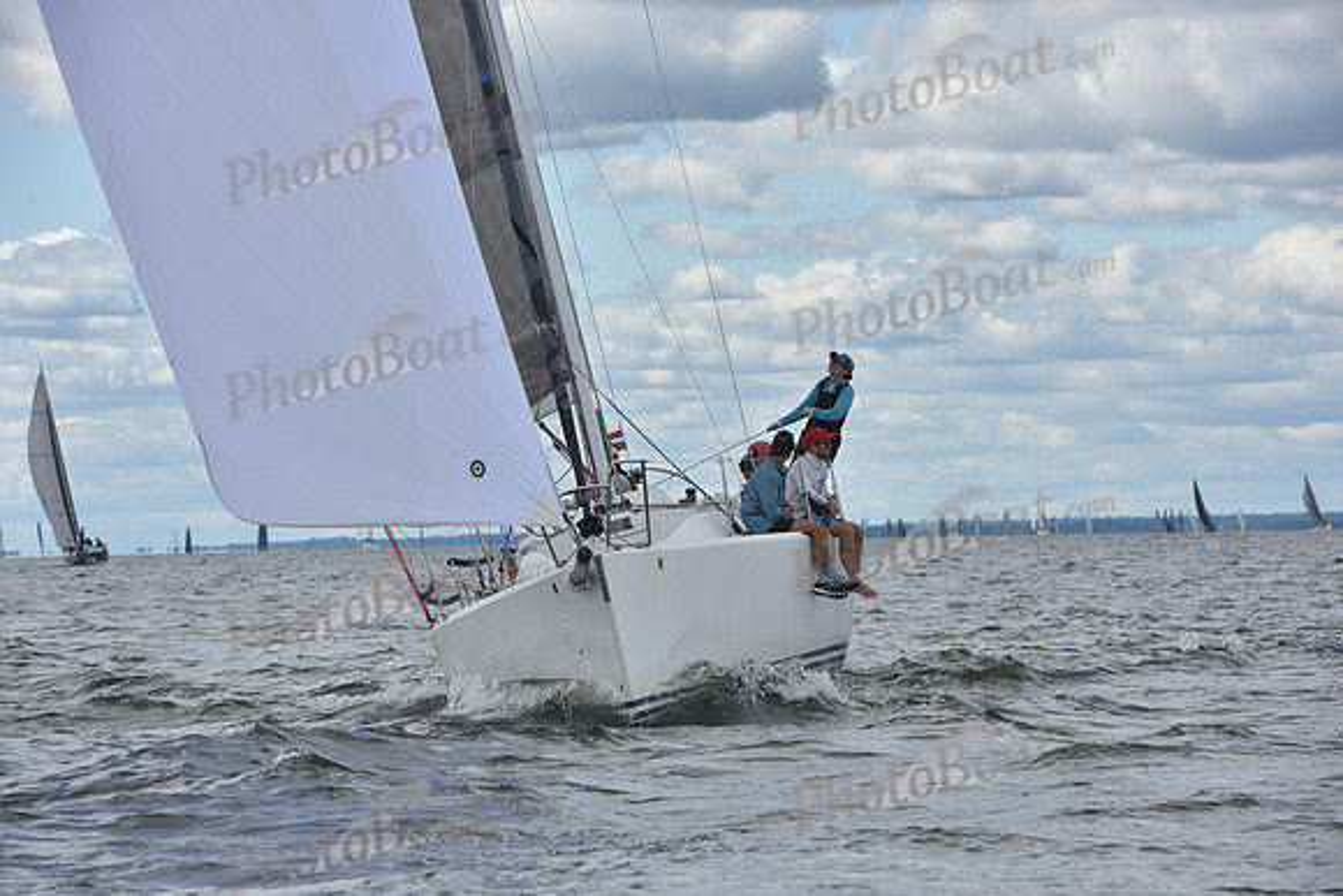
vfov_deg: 7.6
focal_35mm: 180
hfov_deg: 11.4
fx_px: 6716
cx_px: 672
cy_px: 448
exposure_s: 1/800
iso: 250
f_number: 10
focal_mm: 180
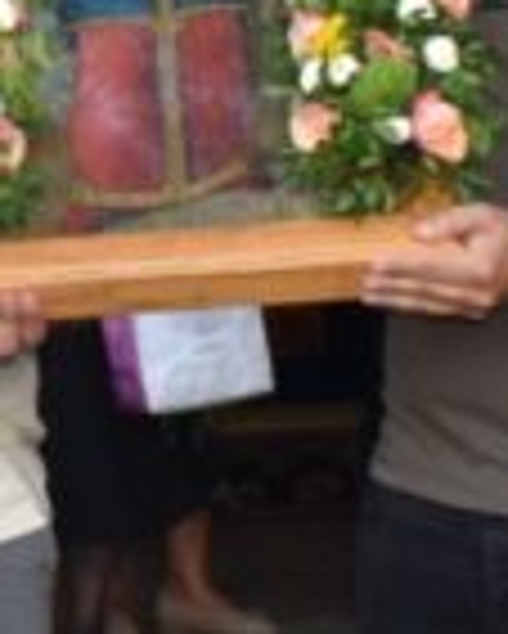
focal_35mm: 161
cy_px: -40
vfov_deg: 11.8
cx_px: -292
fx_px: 3014
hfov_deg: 9.3
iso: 320
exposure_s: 1/200
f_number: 5
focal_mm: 21
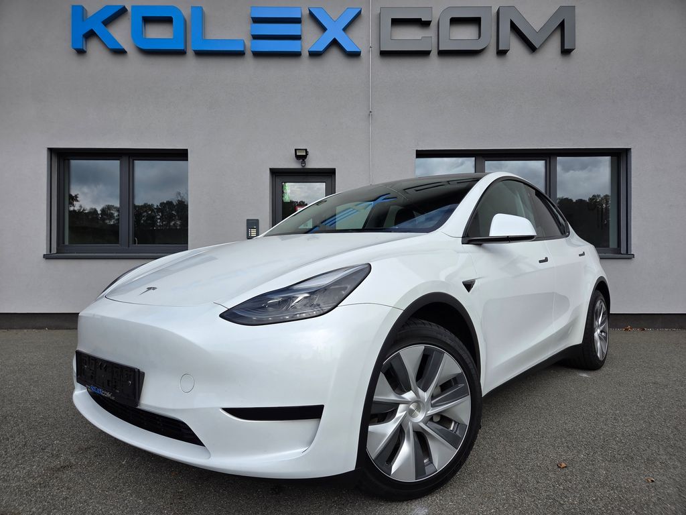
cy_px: 258
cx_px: 343
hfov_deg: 73.9
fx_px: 456
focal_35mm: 23
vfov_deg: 58.9
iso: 80
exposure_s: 1/4274
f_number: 1.8
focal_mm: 5.4
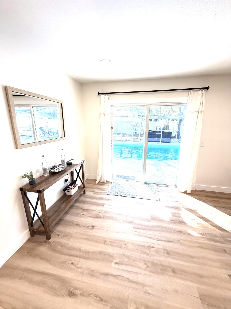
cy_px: 154
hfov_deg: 85.7
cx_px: 116
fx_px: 125
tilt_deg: -13.9
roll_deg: -0.2
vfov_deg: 102.1
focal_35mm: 14
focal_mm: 2.22
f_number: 2.2
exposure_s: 1/120
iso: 320
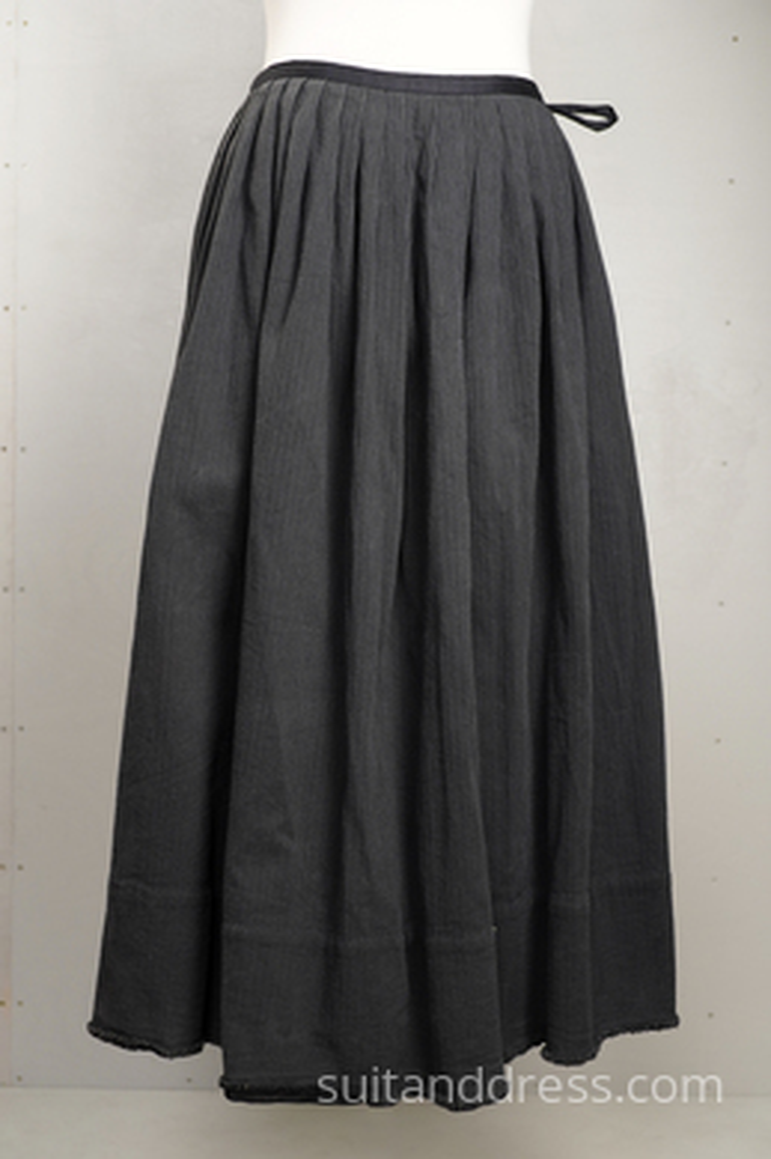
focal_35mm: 48
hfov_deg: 28.1
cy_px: 580
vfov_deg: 41.1
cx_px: 386
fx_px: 1543
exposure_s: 1/100
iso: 400
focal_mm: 32
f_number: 3.5
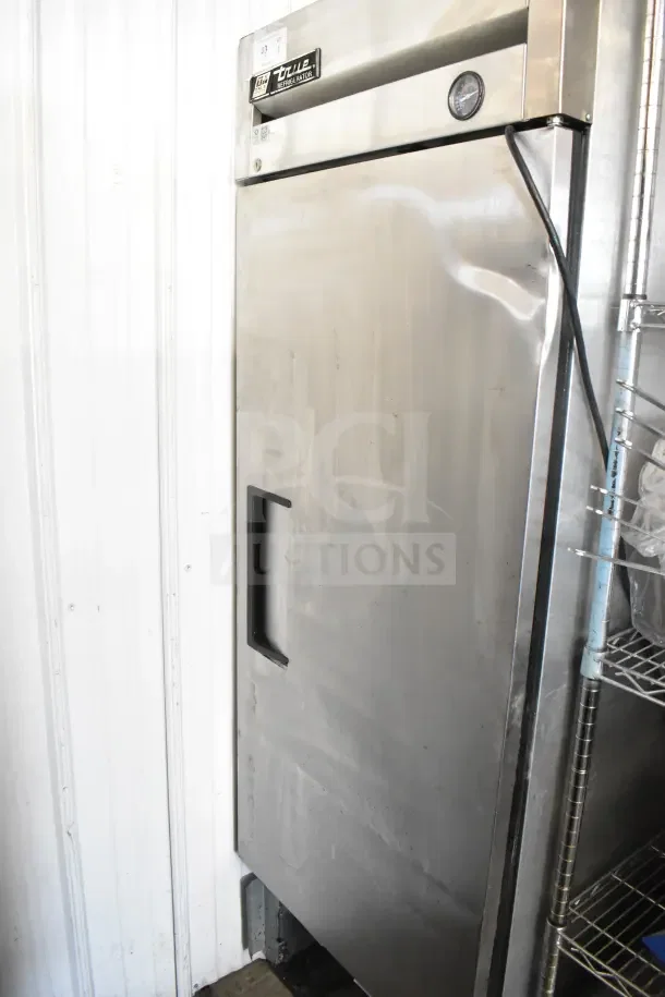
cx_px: 332
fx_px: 748
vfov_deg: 67.4
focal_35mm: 27
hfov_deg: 47.9
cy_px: 498
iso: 6400
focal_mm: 18
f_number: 4.5
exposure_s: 1/80
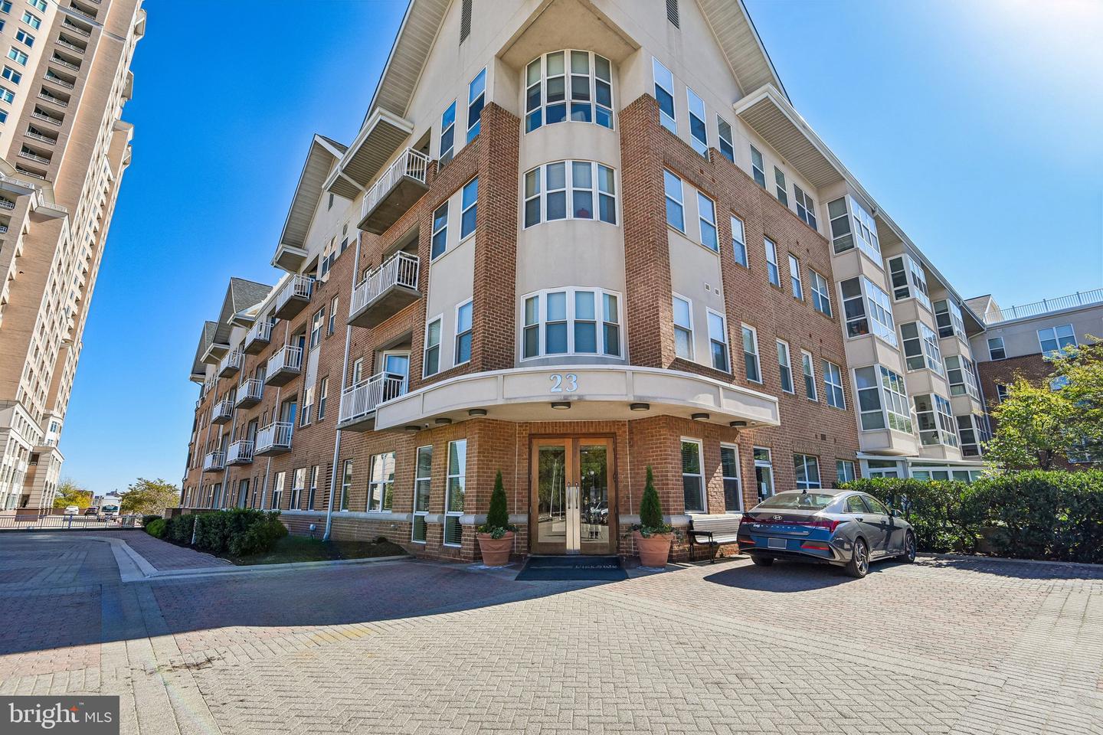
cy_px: 368
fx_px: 490
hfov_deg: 96.7
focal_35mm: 16
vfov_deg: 73.7
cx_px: 552
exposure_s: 1/640
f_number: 8
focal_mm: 16
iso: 400
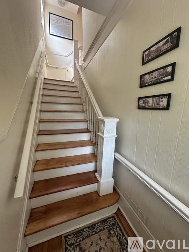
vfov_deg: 102.1
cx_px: 94
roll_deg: -1.6
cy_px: 126
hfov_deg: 85.7
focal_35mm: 14
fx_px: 102
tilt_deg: -9.2
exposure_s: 1/99
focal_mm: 2.22
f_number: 2.2
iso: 250
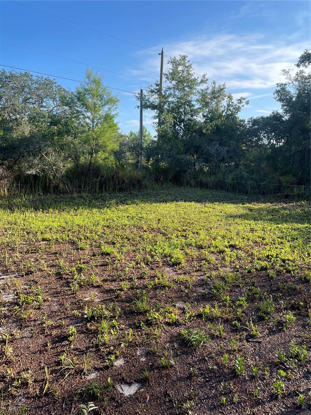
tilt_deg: -8.4
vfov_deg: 67.3
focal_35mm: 26
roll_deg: -1.7
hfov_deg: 53.1
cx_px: 156
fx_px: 311
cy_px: 208
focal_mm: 4.2
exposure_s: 1/1595
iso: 50
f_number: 1.6
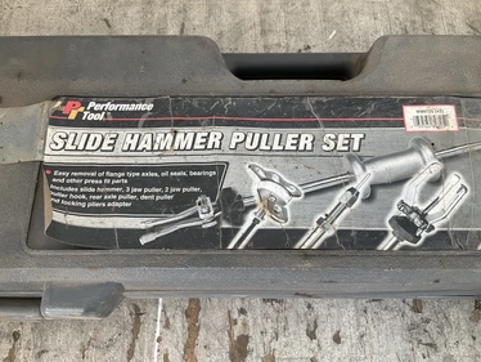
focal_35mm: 31
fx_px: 431
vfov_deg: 45.5
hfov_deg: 58.3
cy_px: 186
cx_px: 233
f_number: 1.8
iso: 32
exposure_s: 1/122
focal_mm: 3
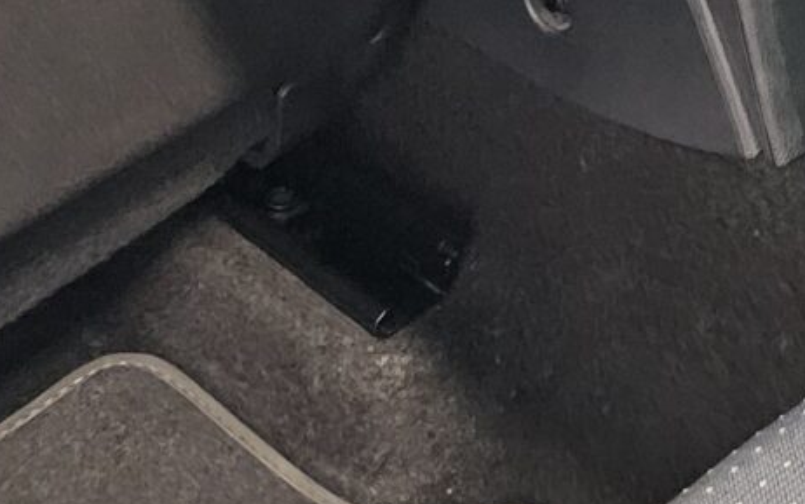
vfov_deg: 9.6
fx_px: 2962
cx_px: 786
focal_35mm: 135
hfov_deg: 15.2
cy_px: -87
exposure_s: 1/15
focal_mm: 6.3
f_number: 1.7
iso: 2000
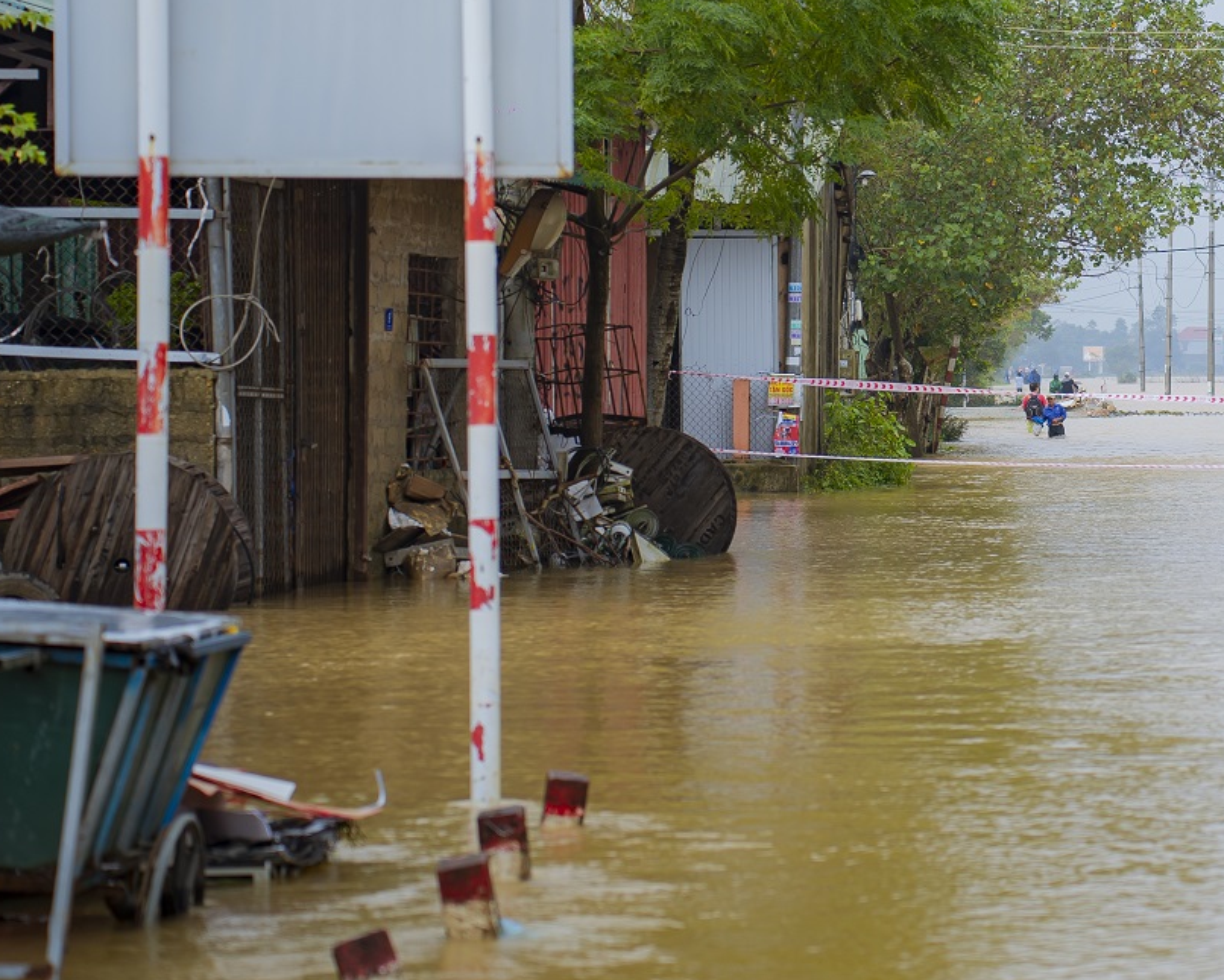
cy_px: 301
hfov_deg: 12.4
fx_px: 5579
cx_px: 1270
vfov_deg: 10.0
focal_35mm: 154
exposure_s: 1/320
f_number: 2.8
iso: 100
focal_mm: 75
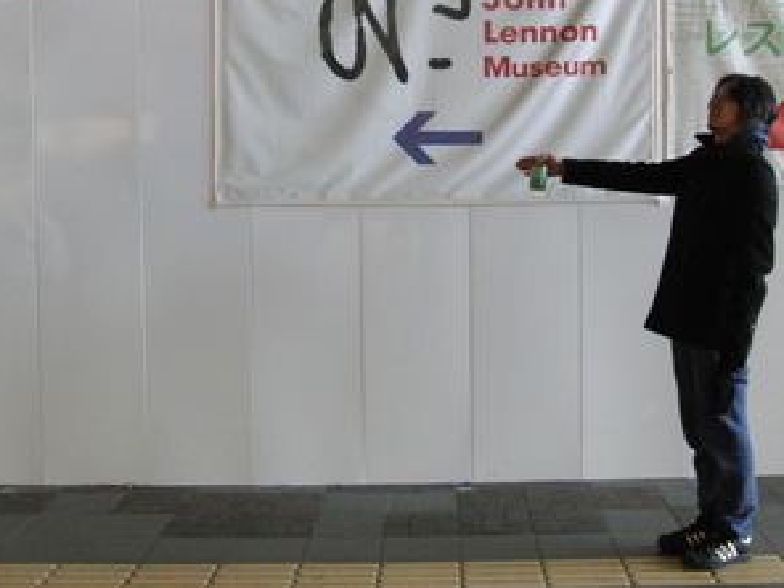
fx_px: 1132
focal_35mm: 50
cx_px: 450
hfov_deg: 38.1
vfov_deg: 28.9
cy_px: 196
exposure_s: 1/50
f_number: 3.6
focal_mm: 6.42
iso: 400
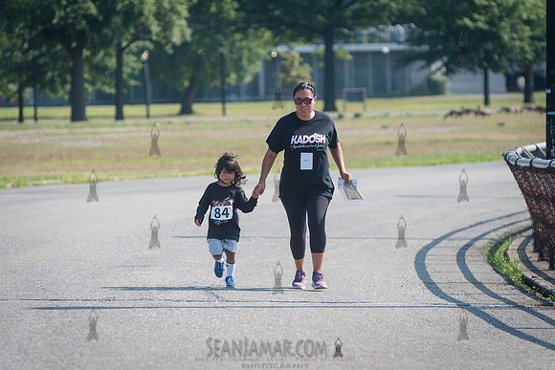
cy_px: 172
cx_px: 292
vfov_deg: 5.5
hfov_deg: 8.3
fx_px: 3841
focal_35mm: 249
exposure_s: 1/2500
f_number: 4
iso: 500
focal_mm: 200
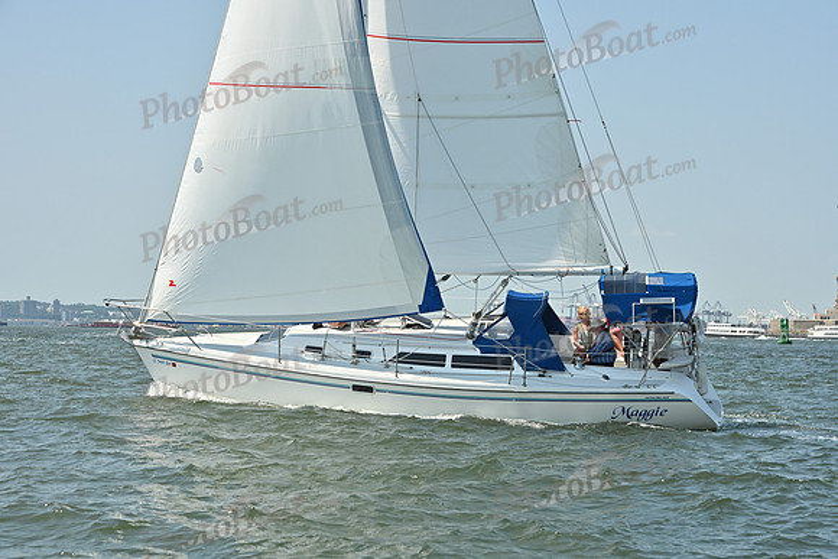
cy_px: 280
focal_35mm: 90
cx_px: 419
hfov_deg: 22.6
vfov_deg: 15.2
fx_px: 2095
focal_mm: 90
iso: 320
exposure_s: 1/1250
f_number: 9
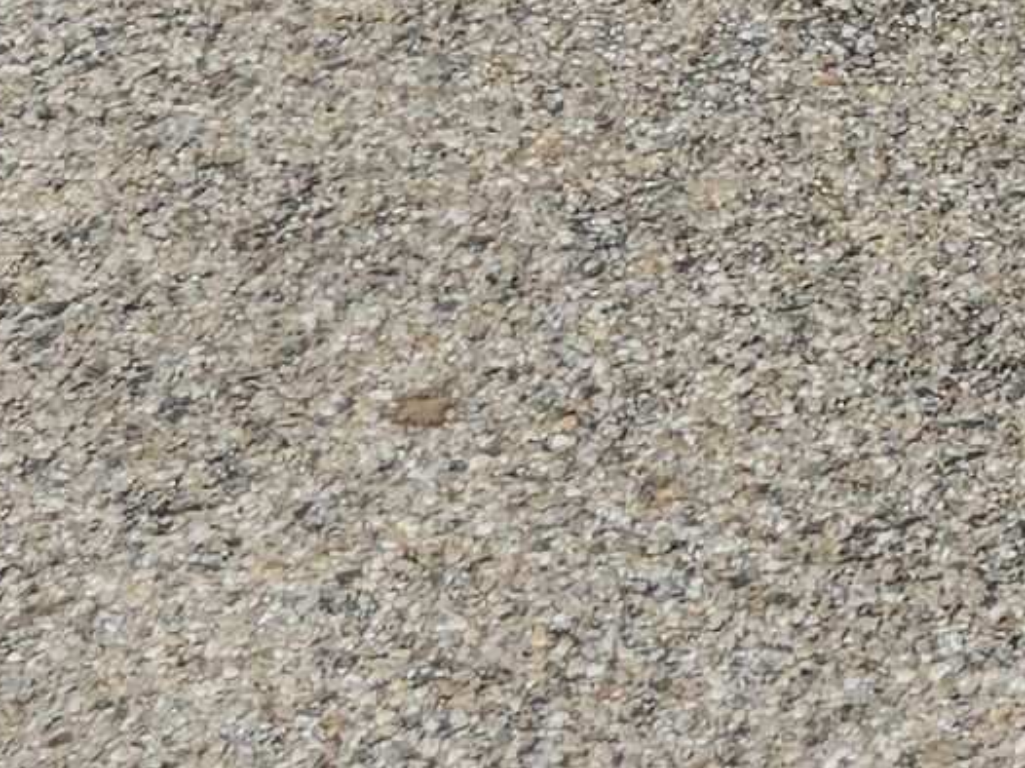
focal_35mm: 175
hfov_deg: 9.5
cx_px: 2808
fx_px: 5179
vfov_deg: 7.4
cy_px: -1606
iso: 10
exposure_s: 1/161
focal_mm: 6.3
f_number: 1.7
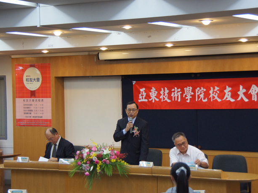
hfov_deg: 21.6
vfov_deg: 16.3
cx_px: 144
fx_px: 675
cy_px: 96
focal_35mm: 91
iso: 800
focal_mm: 55
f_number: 5
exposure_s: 1/60
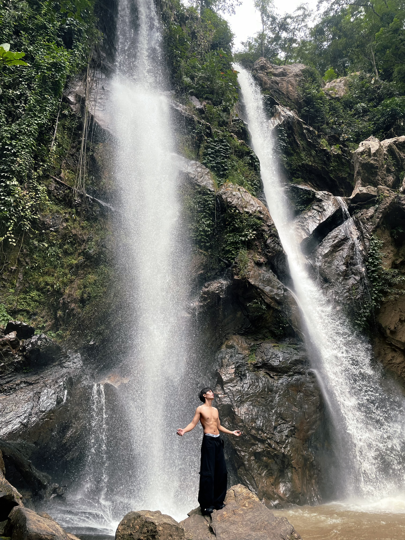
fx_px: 406
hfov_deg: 53.1
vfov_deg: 67.3
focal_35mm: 26
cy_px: 270
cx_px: 202
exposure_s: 1/234
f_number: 1.6
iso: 32
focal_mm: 4.2
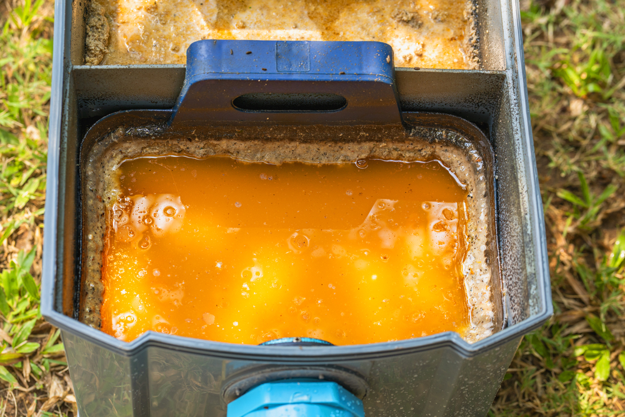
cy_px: 208
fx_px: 1476
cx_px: 312
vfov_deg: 16.1
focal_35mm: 85
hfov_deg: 23.9
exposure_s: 1/160
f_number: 7.1
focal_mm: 85
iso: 250
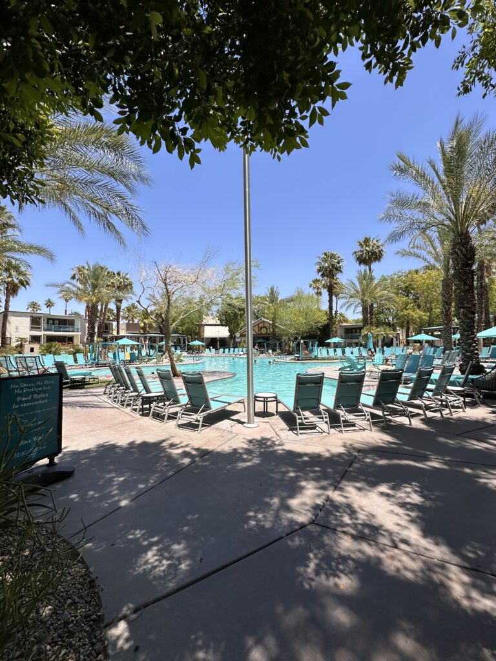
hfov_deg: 85.7
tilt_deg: +3.1
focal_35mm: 14
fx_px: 267
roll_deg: +0.0
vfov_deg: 102.1
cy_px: 330
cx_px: 248
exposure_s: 1/2132
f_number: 2.2
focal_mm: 2.22
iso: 50
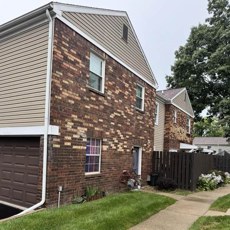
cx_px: 113
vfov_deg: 54.8
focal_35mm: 29
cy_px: 147
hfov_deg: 55.6
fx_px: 218
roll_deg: -2.5
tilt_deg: +1.0
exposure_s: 1/664
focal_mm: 6.76
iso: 80
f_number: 1.78
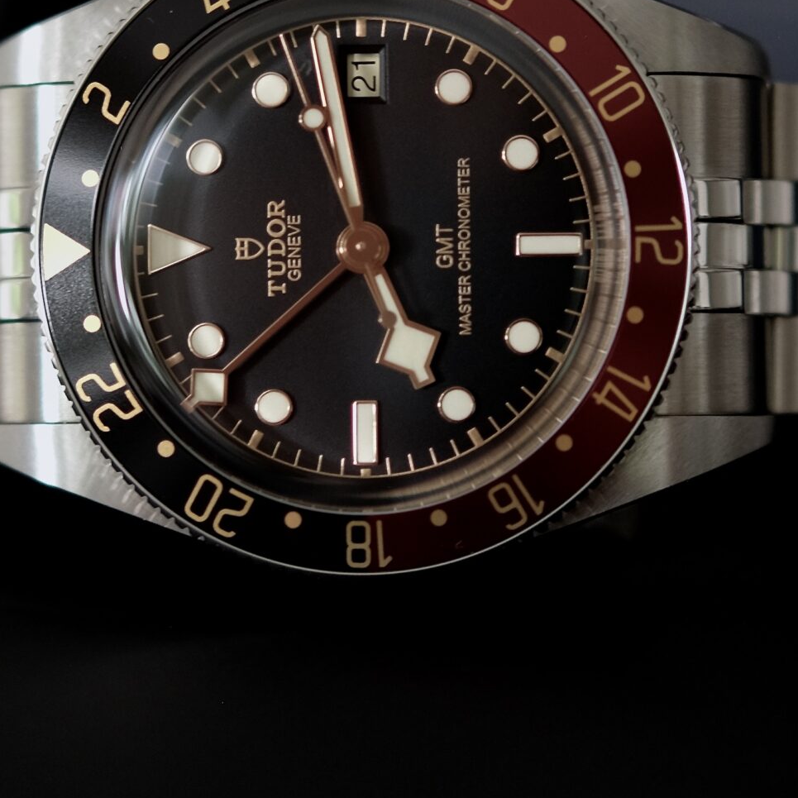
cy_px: 221
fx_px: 4408
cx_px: 355
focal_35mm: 169
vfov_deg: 10.3
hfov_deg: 10.3
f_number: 2
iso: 400
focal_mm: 50
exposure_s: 1/60
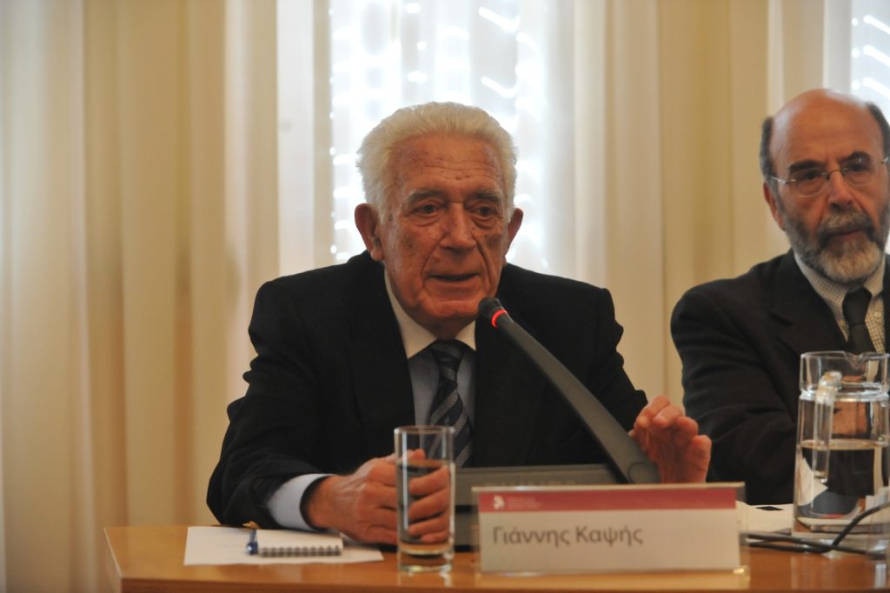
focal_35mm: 100
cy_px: 296
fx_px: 2471
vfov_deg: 13.7
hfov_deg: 20.4
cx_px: 445
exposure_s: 1/200
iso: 2500
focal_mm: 100
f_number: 4.5
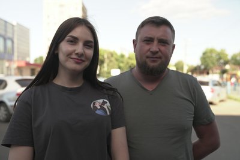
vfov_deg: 32.7
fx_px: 273
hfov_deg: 47.4
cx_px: 120
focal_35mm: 41
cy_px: 80
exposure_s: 1/80
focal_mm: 41
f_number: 3.5
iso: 320
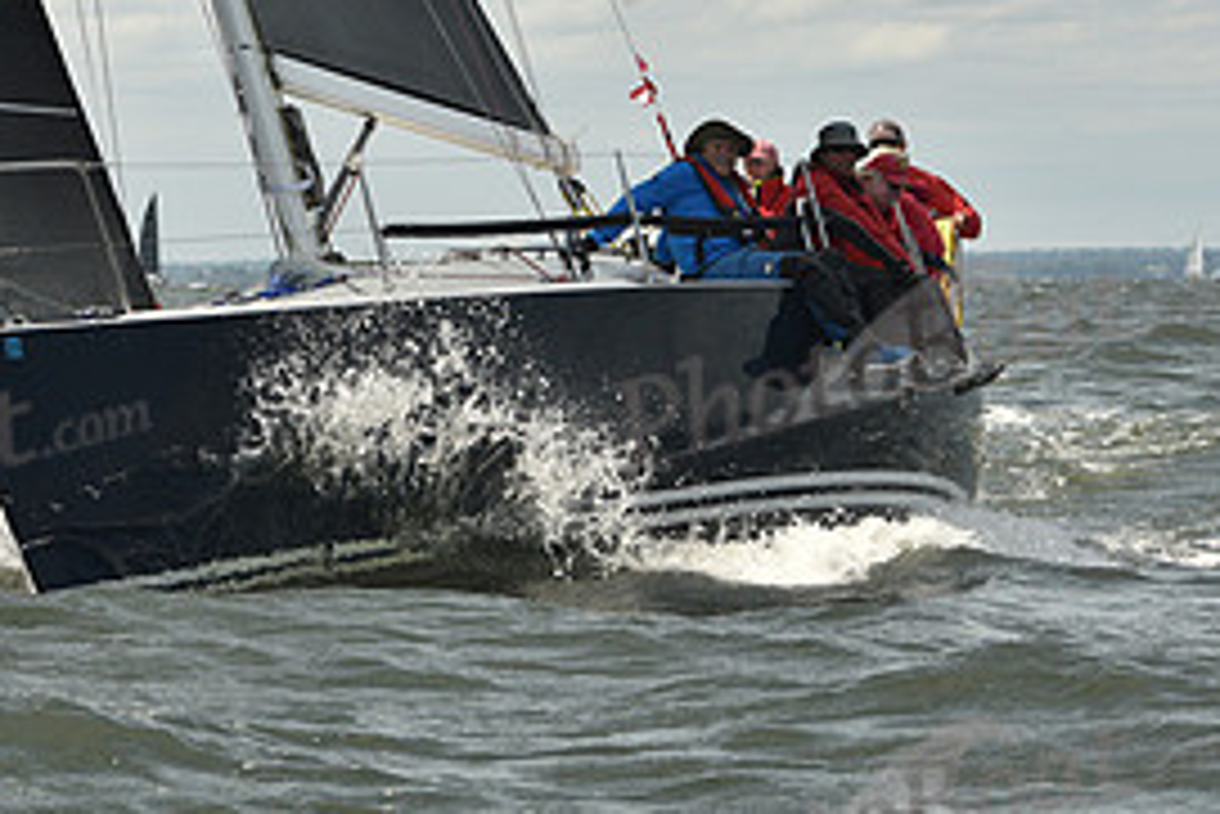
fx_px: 7629
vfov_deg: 6.1
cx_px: 387
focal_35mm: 225
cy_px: 182
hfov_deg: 9.1
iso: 250
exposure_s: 1/800
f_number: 9
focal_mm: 105
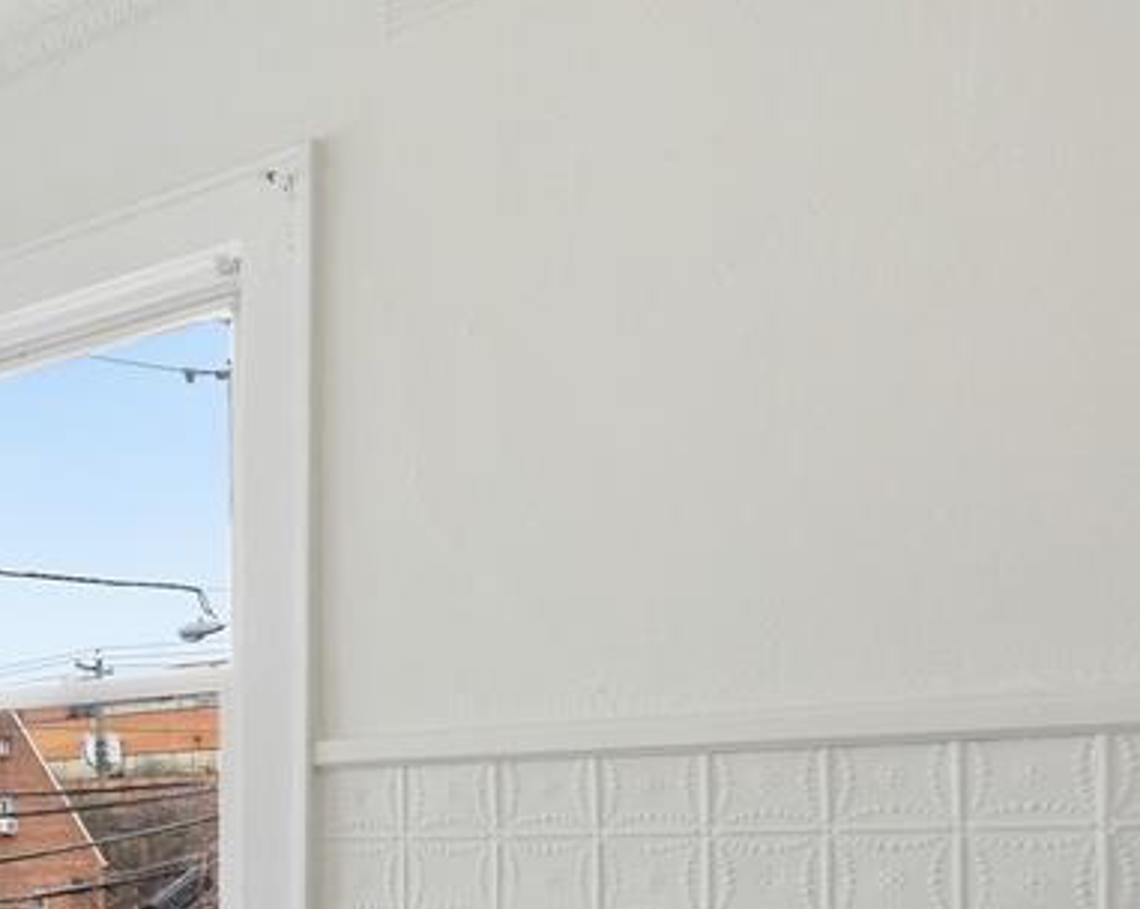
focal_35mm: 42
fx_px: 1416
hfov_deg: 33.6
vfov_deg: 33.0
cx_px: -295
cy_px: 885
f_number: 8
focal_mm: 8
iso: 200
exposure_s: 1/60
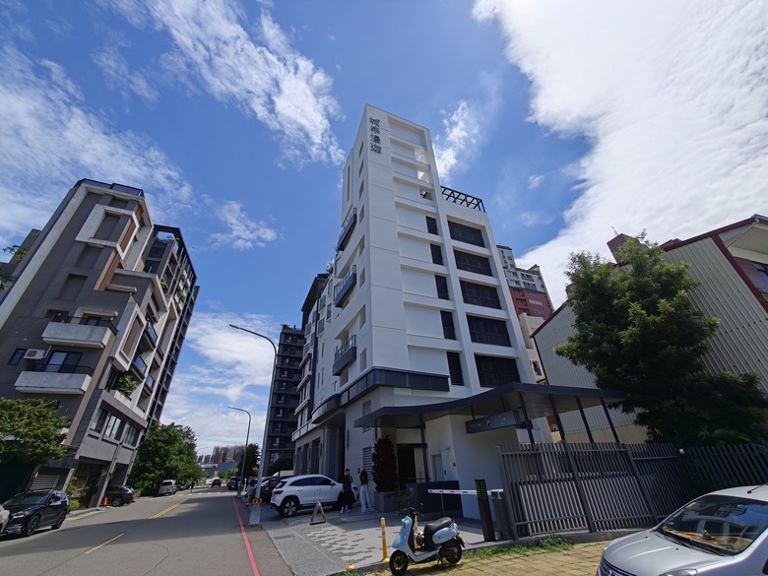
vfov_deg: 85.7
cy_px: 288
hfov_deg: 102.1
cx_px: 384
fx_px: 311
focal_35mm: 14
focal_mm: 2.63
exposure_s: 1/1558
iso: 80
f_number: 2
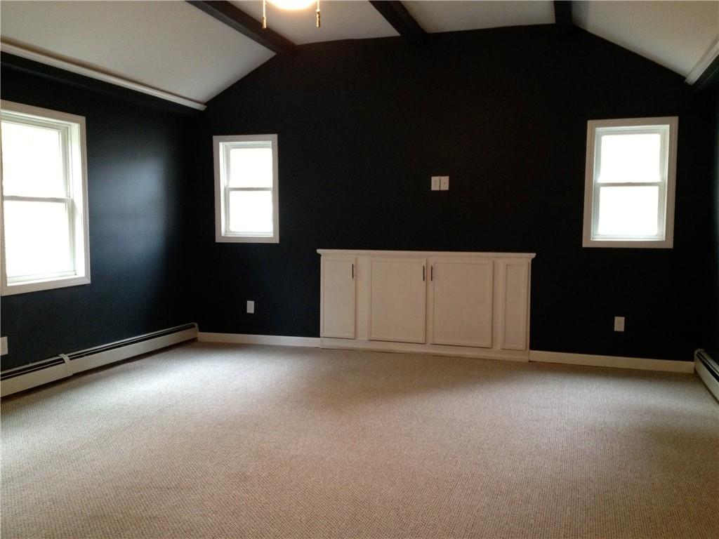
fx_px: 727
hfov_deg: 52.6
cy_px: 270
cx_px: 360
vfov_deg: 40.7
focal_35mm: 35
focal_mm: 4.28
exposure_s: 1/20
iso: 200
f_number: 2.4
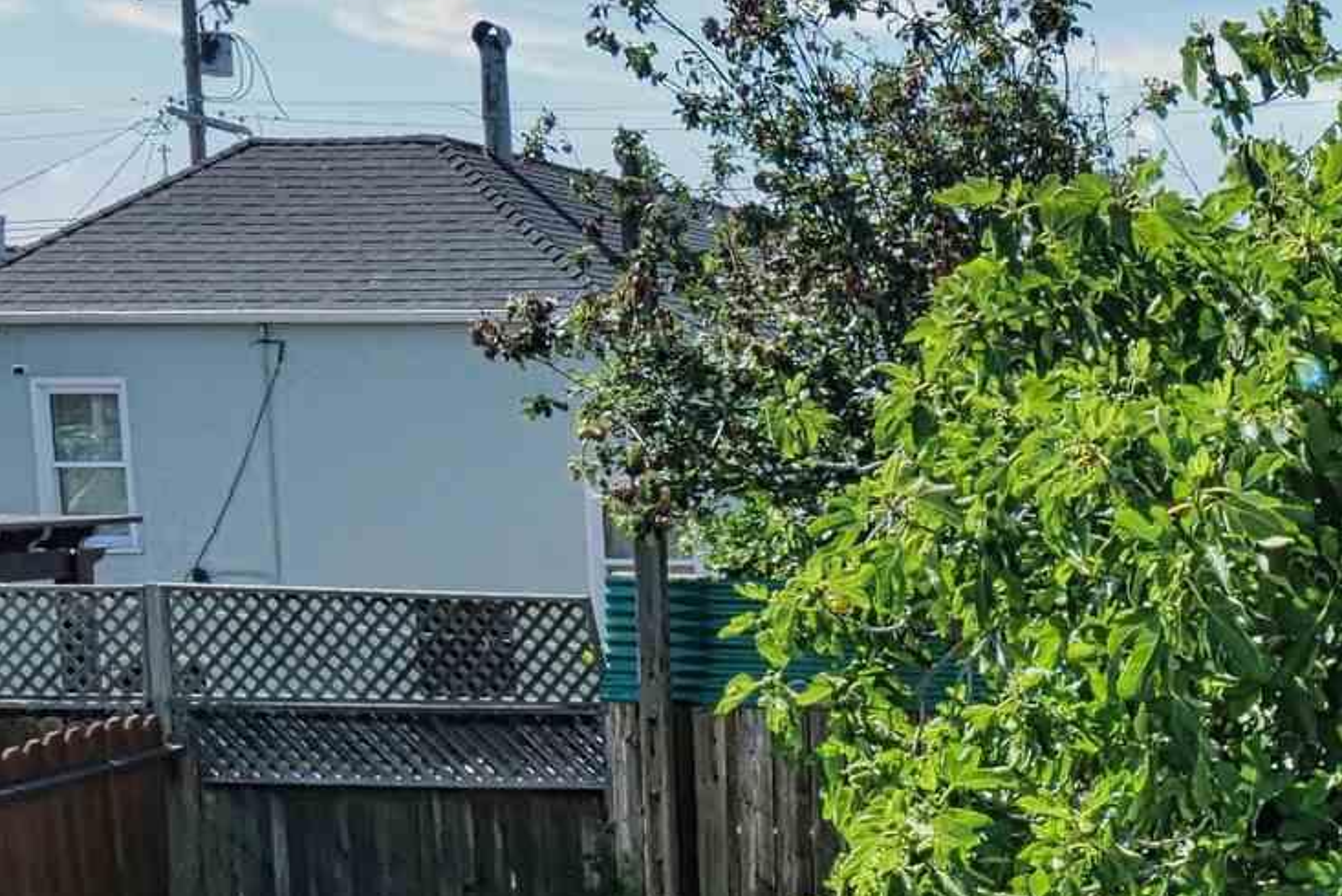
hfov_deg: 28.4
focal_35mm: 61
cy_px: 760
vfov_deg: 21.9
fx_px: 2274
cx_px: 1637
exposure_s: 1/250
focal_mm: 7
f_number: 8
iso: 100
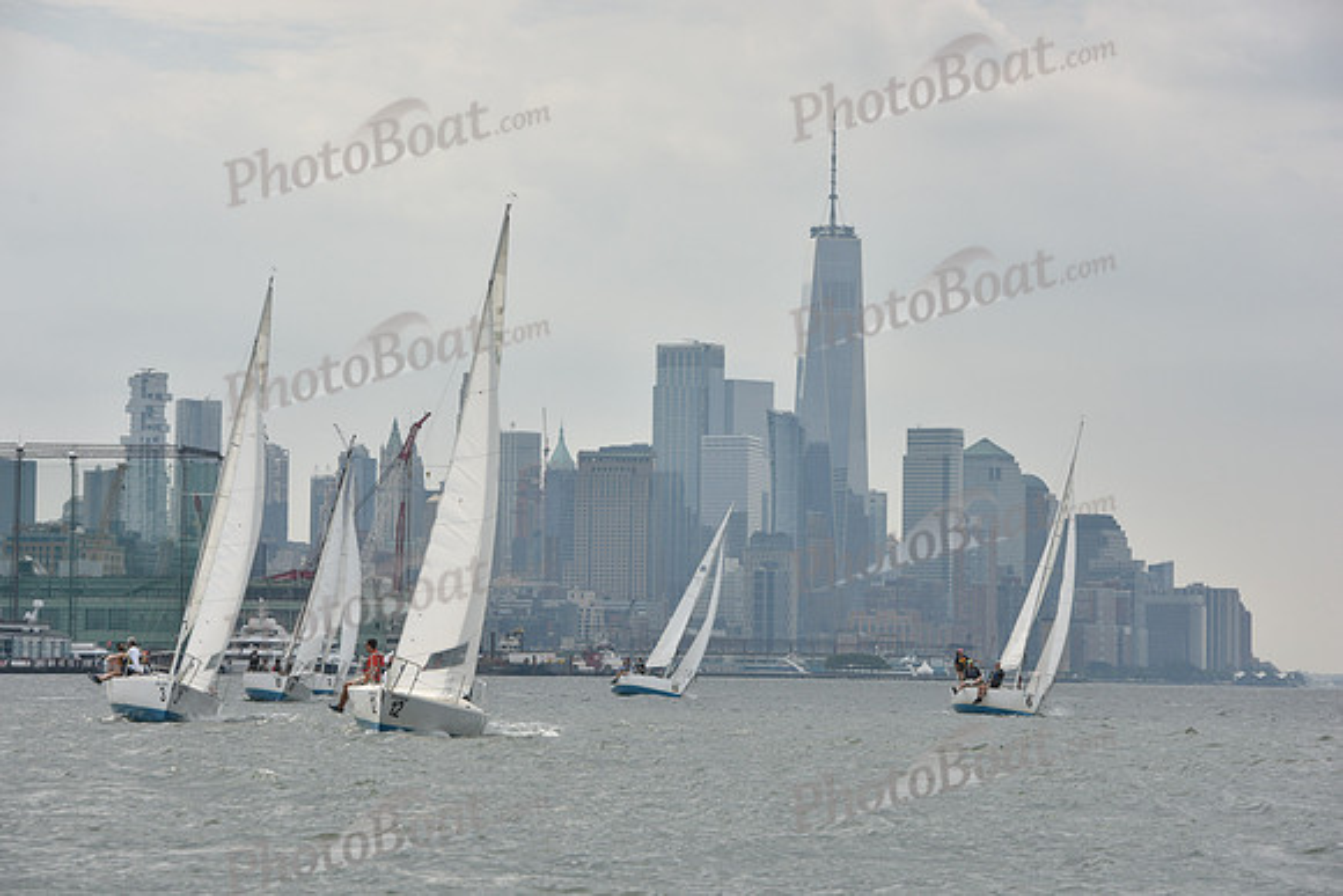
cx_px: 672
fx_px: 4851
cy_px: 448
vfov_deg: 10.6
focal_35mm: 130
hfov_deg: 15.8
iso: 320
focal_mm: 130
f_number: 10
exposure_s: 1/1250
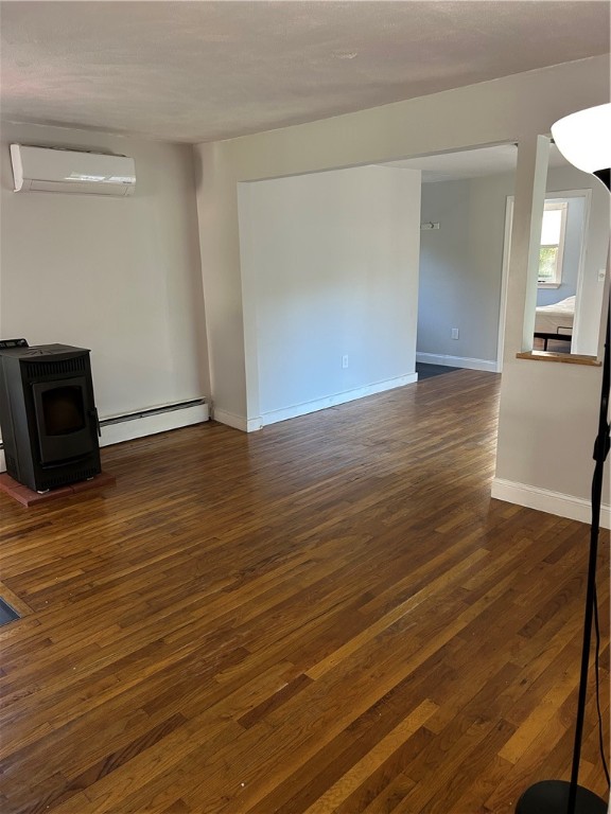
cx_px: 306
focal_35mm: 26
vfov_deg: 67.3
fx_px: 612
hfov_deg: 53.1
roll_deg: +1.0
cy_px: 407
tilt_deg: -14.0
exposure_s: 1/60
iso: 160
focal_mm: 5.7
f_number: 1.5
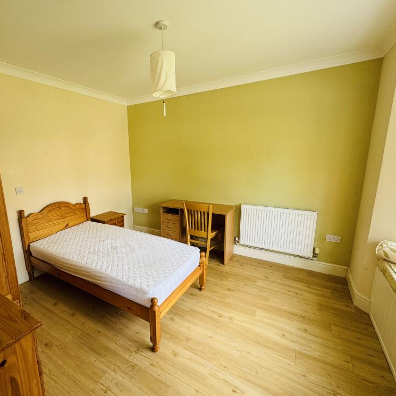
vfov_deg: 84.0
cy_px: 200
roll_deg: +2.0
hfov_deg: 83.3
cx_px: 165
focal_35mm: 17
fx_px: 220
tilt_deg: -11.2
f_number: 2.2
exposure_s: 1/99
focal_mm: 2.22
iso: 80
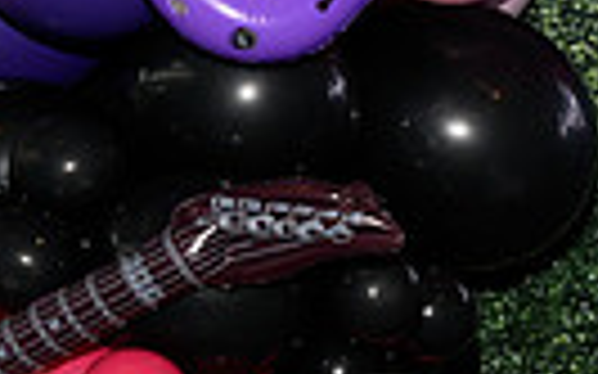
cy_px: 579
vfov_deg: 9.8
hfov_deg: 13.8
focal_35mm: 129
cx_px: 1187
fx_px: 2101
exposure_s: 1/60
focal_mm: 29
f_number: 6.3
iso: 500
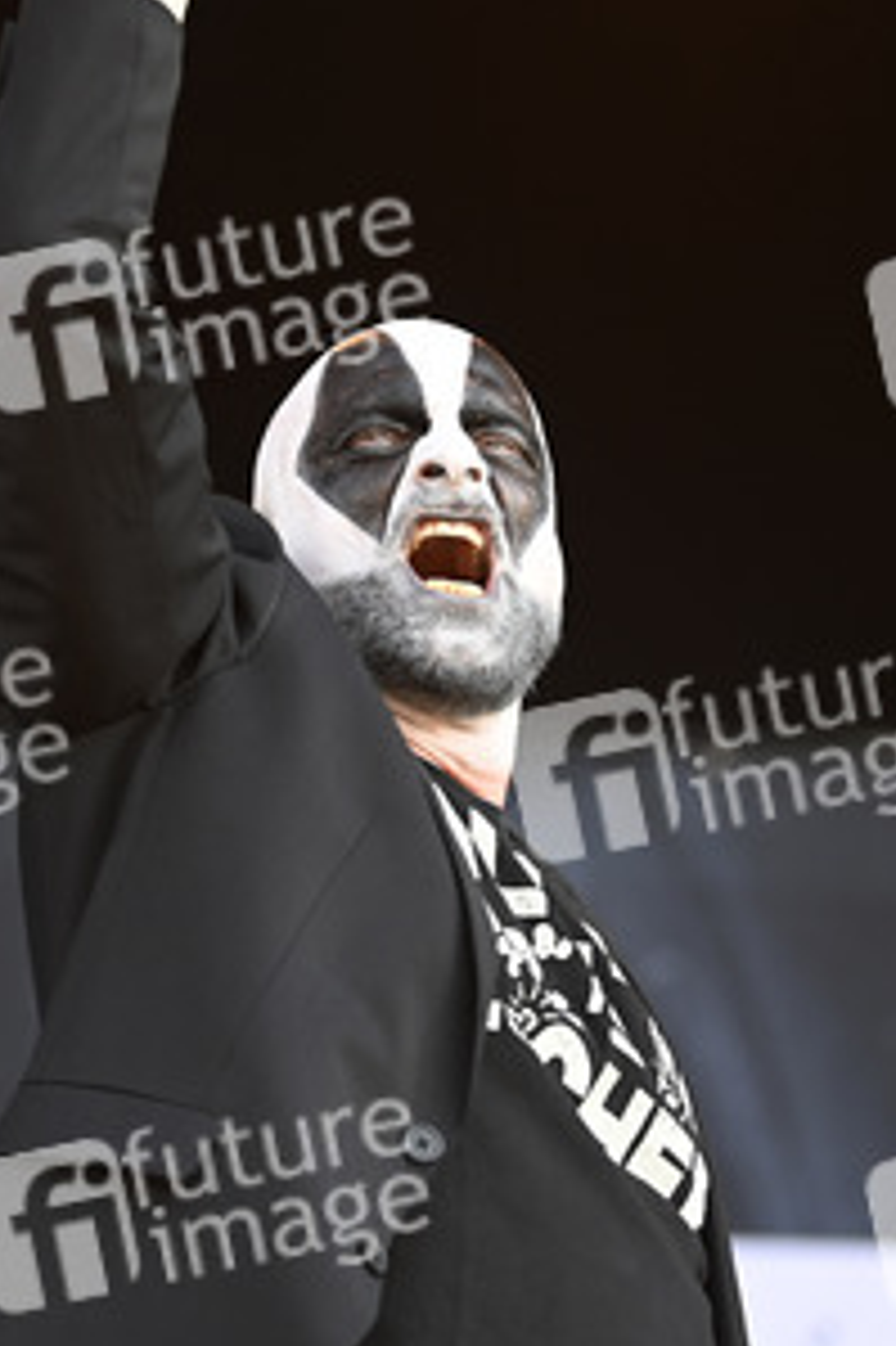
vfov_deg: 16.1
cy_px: 531
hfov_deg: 10.8
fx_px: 4746
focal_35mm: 127
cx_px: 329
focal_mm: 95
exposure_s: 1/400
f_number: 2.8
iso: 320
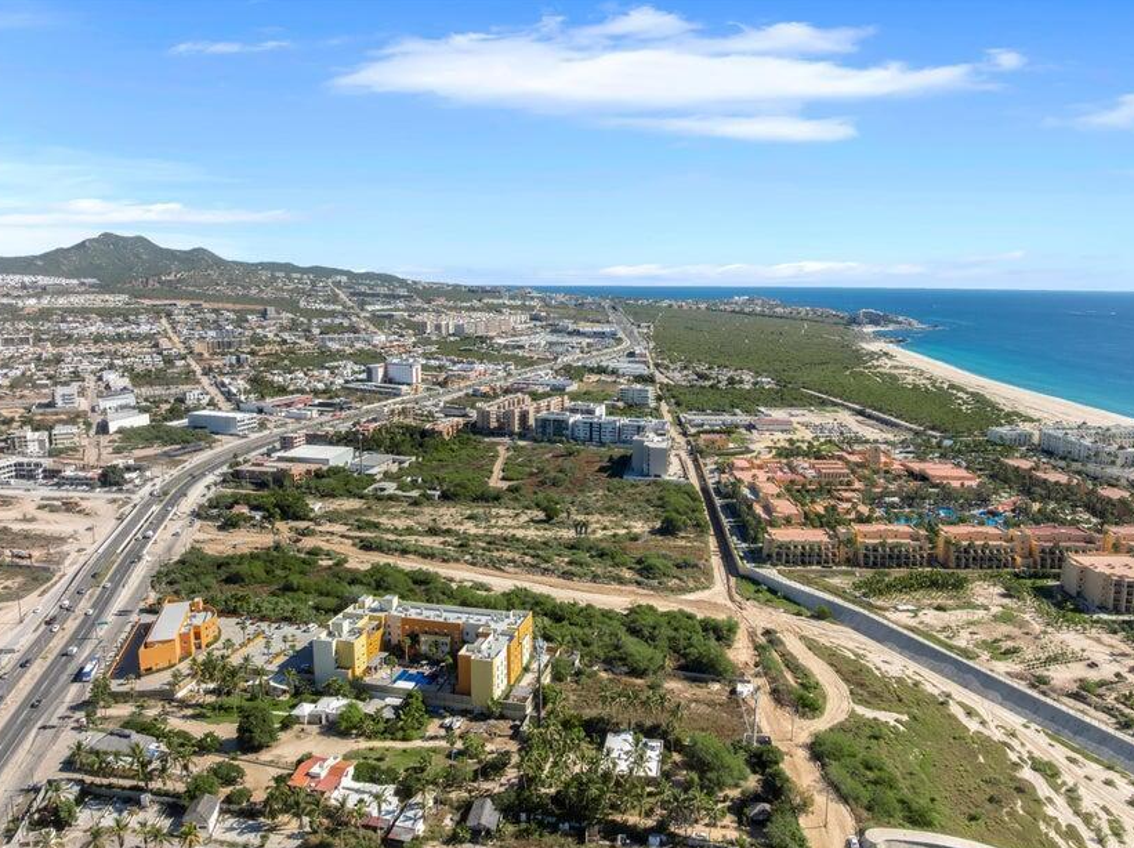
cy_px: 441
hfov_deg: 69.4
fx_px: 818
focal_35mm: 25
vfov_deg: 54.8
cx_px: 571
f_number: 6.3
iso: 200
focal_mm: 12.29
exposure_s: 1/100
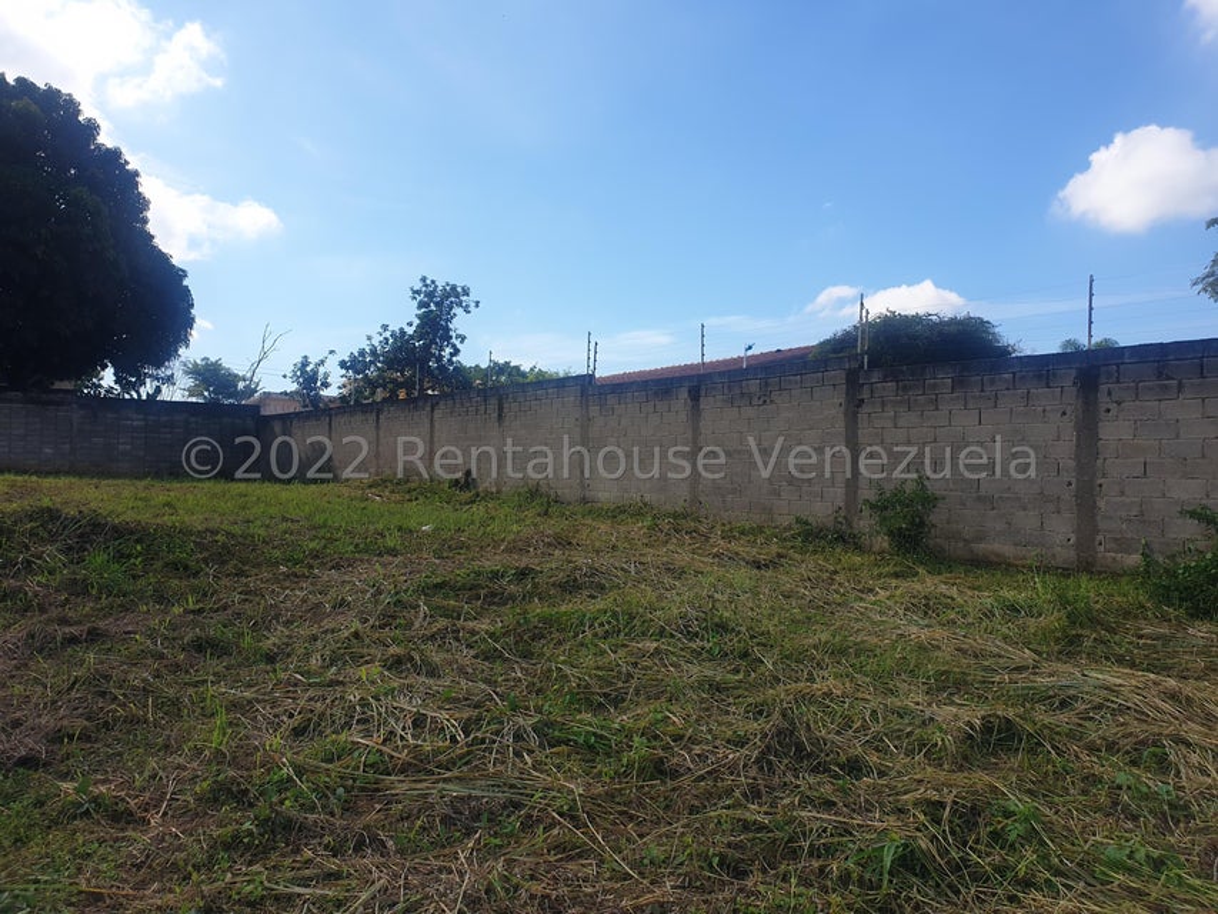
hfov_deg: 67.3
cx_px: 609
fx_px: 915
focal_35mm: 26
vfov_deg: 53.1
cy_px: 457
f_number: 2.4
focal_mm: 4.3
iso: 50
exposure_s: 1/1328
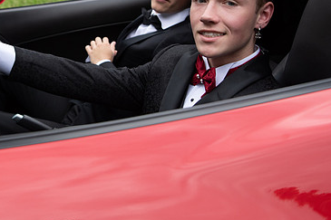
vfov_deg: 21.7
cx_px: 76
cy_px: 58
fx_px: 570
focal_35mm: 62
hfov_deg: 31.7
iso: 500
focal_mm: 26
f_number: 2.8
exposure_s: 1/1000
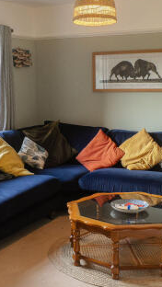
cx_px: 56
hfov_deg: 21.8
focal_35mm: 55
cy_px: 138
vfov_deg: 37.8
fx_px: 419
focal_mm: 16
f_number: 6.3
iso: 5000
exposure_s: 1/100
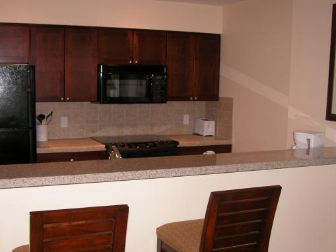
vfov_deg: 32.9
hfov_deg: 42.8
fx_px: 427
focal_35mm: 44
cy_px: 137
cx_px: 142
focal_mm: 8.9
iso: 100
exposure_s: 1/60
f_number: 2.8
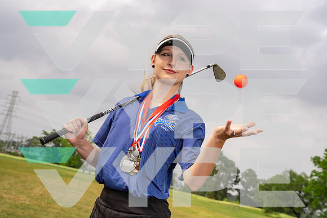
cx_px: 164
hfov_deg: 38.2
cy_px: 109
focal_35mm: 52
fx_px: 472
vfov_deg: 26.0
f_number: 8
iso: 100
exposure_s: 1/250
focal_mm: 52
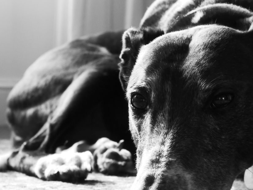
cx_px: 181
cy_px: 117
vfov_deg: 16.4
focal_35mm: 90
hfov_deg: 21.6
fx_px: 658
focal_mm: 31
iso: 3200
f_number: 7.1
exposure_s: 1/250
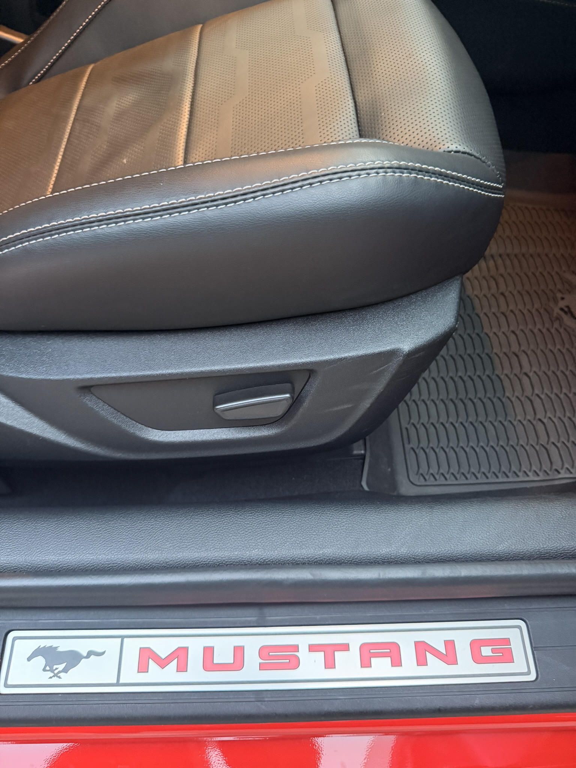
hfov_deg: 56.8
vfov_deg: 71.6
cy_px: 384
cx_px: 288
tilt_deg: -55.0
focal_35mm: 24
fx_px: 532
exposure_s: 1/33
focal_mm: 6.76
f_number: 1.78
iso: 1000
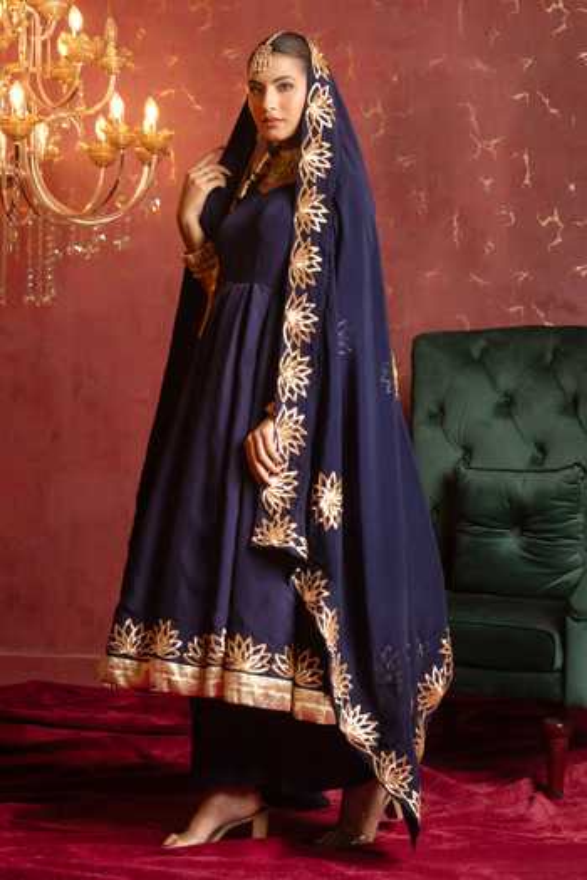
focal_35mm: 50
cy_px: 440
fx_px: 1223
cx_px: 294
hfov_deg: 27.0
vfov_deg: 39.6
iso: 400
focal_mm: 50
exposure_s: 1/160
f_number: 7.1
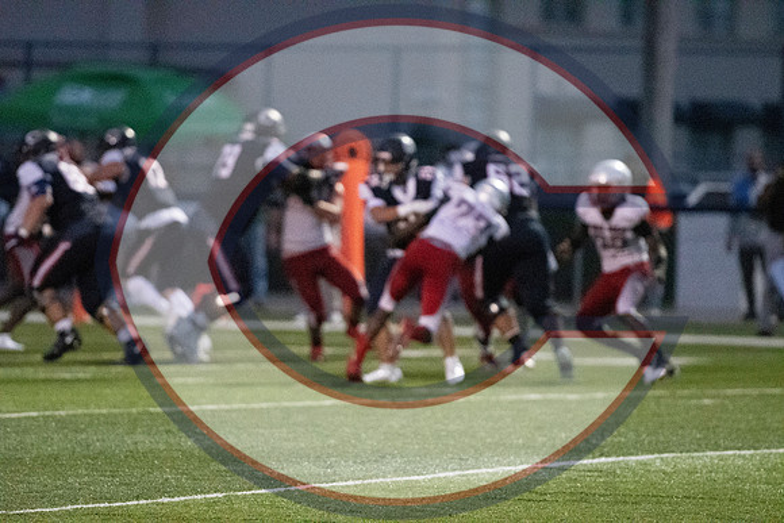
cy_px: 262
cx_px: 392
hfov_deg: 7.0
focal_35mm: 292
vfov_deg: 4.7
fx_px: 6371
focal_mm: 195
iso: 28800
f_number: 2.8
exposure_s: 1/2500
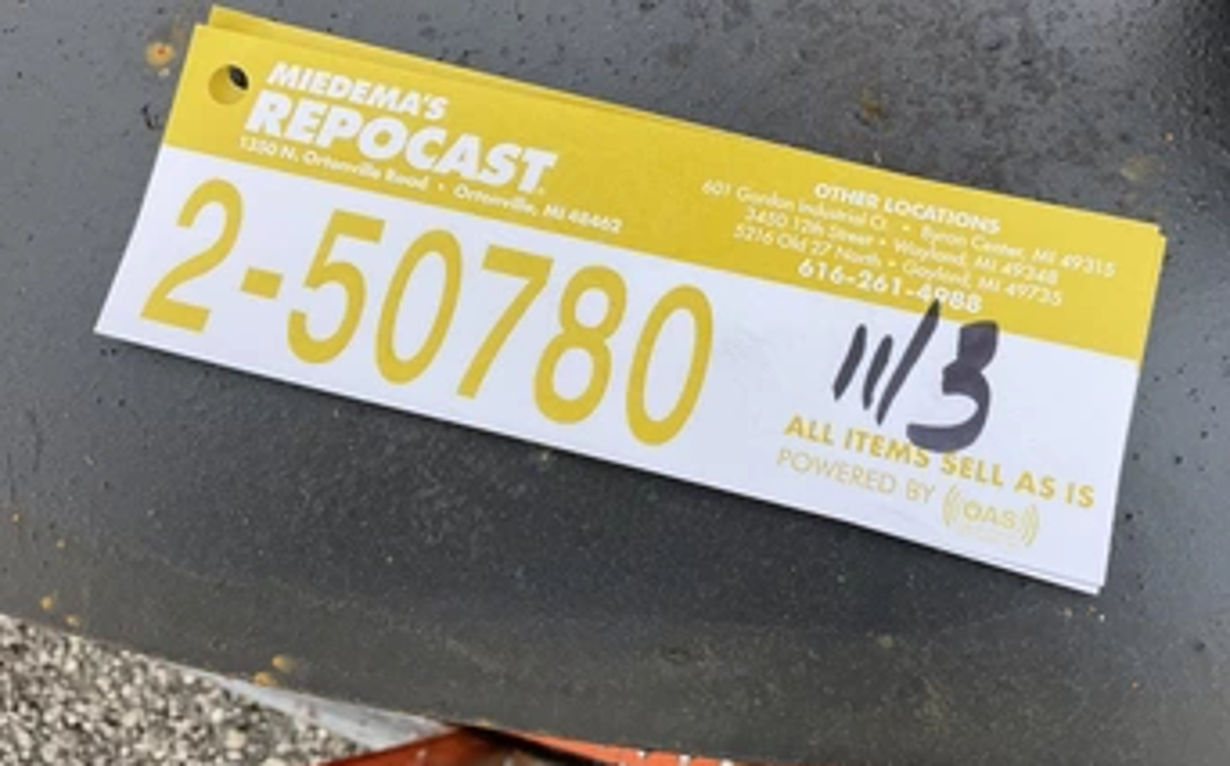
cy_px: 241
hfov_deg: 53.9
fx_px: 1206
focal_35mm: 36
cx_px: 691
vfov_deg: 34.8
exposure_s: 1/504
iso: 25
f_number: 1.8
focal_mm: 3
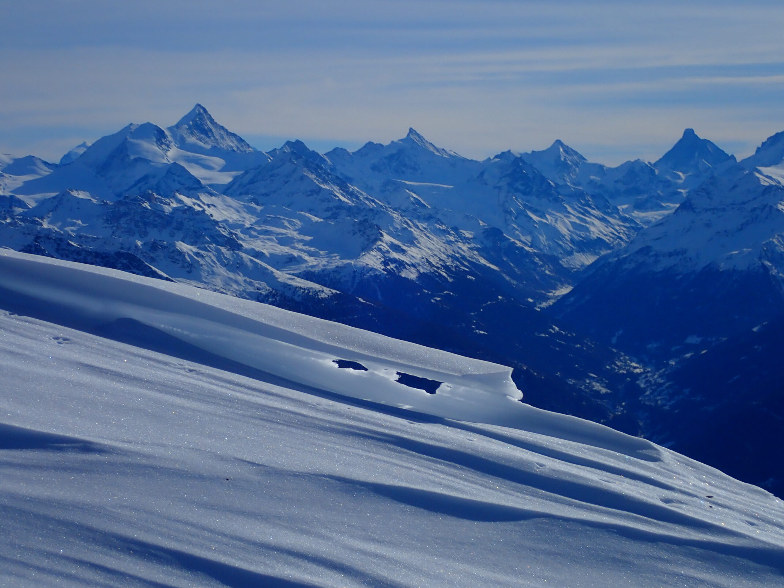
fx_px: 2061
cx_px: 392
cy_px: 294
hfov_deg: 21.5
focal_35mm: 91
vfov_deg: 16.2
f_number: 18
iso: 125
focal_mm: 16.48
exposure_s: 1/250
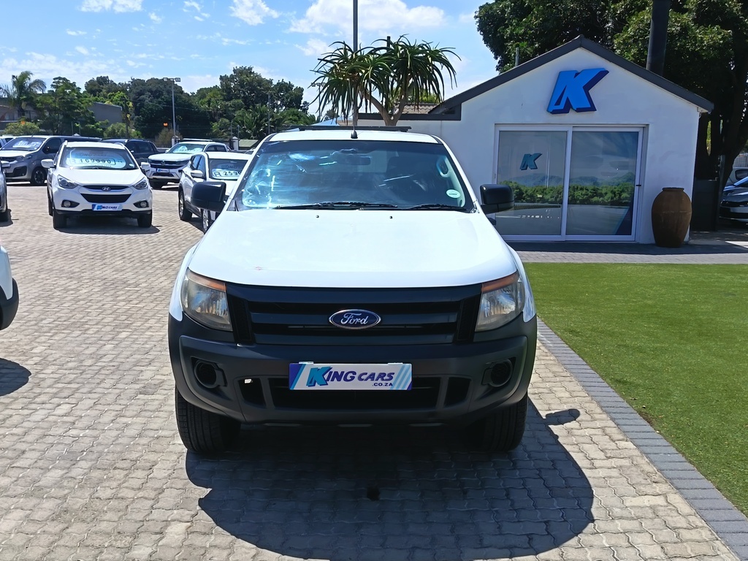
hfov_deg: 55.4
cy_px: 280
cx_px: 374
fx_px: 713
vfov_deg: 42.9
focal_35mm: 33
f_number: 1.75
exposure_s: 1/1112
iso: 100
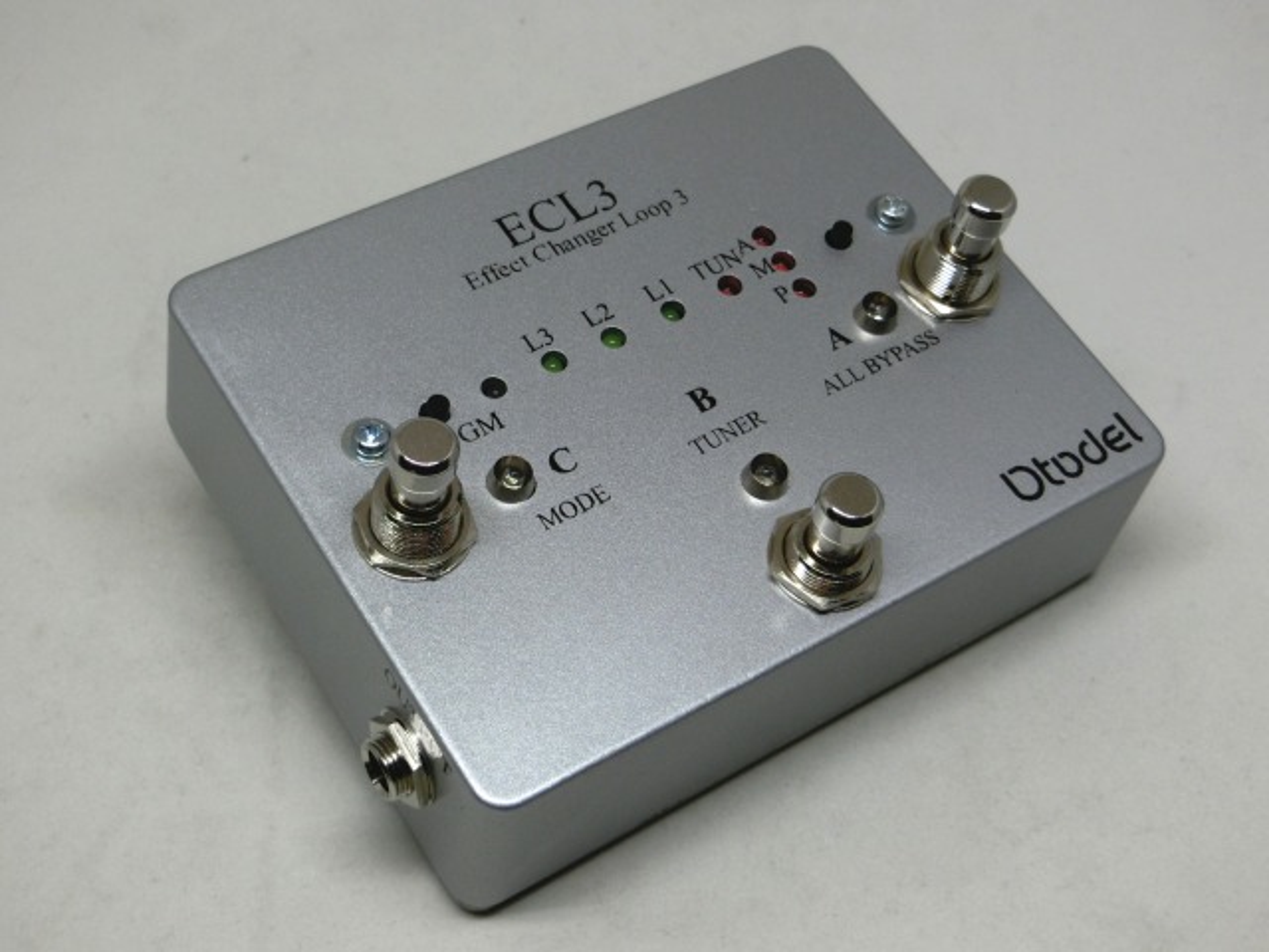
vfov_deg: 28.0
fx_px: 1906
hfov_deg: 36.8
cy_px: 476
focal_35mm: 52
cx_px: 634
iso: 100
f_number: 4.7
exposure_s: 1/125
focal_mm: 9.3
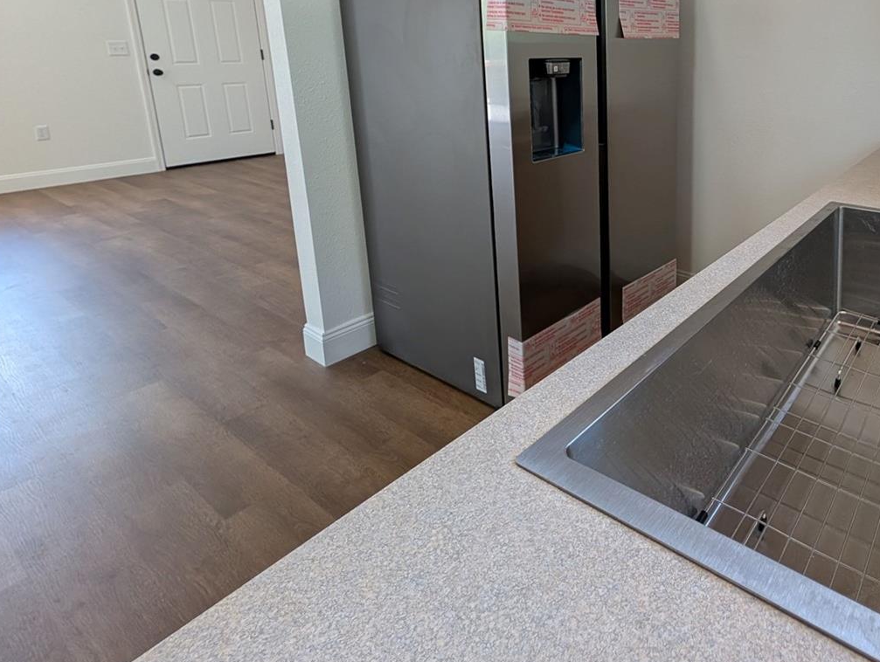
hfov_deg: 76.6
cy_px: 158
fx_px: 484
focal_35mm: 19
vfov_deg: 64.3
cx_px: 687
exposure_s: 1/101
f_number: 1.7
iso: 91
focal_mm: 2.02
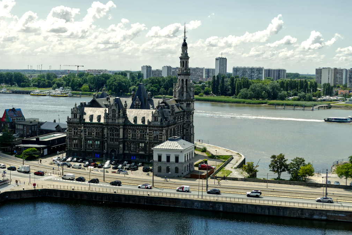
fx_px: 587
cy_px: 116
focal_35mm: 60
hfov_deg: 33.4
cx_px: 176
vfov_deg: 22.6
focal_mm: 21.4
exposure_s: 1/1600
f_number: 3.5
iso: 125
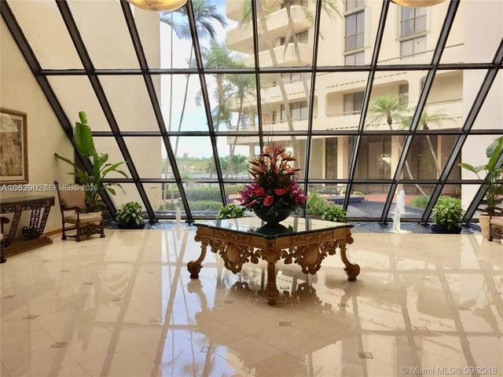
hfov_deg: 61.7
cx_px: 252
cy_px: 188
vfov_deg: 48.2
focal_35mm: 29
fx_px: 421
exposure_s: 1/350
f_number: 2.2
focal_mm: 4.15
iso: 32
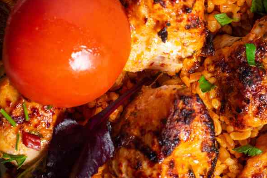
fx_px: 1009
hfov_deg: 14.9
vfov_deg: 10.0
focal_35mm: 136
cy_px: 22
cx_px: 239
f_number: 6.3
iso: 400
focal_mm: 50
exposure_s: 1/125
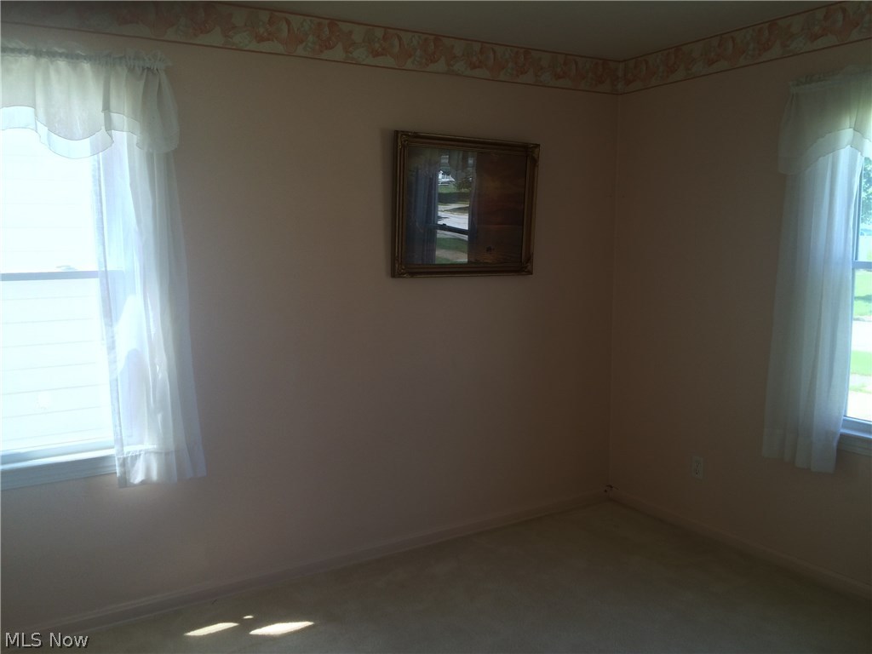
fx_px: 731
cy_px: 327
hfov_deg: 61.7
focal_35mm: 29
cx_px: 436
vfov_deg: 48.2
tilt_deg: -8.0
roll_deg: +1.0
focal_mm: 4.15
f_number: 2.2
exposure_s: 1/120
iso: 40
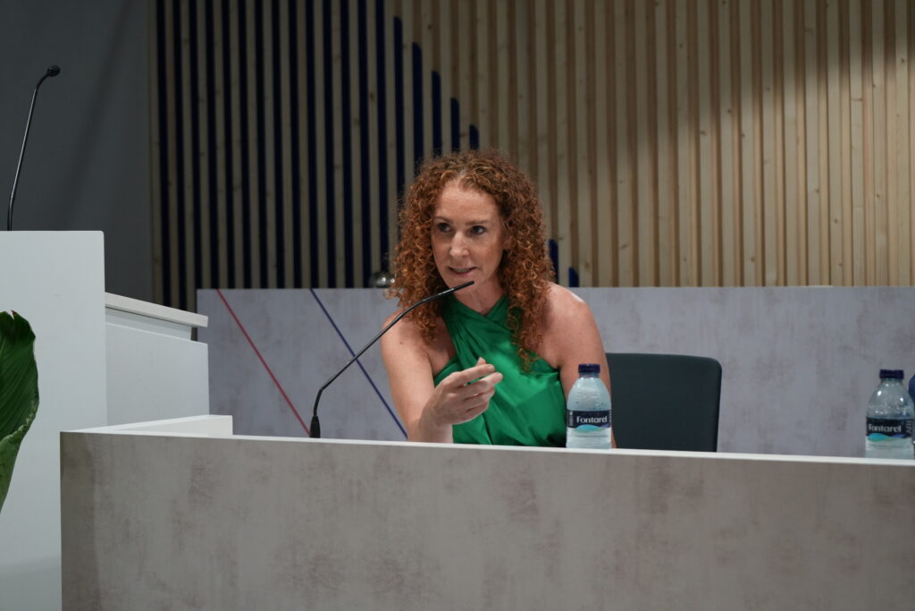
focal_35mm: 70
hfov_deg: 28.8
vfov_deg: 19.5
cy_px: 306
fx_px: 1779
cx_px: 458
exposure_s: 1/80
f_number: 5.6
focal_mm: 70
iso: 2000
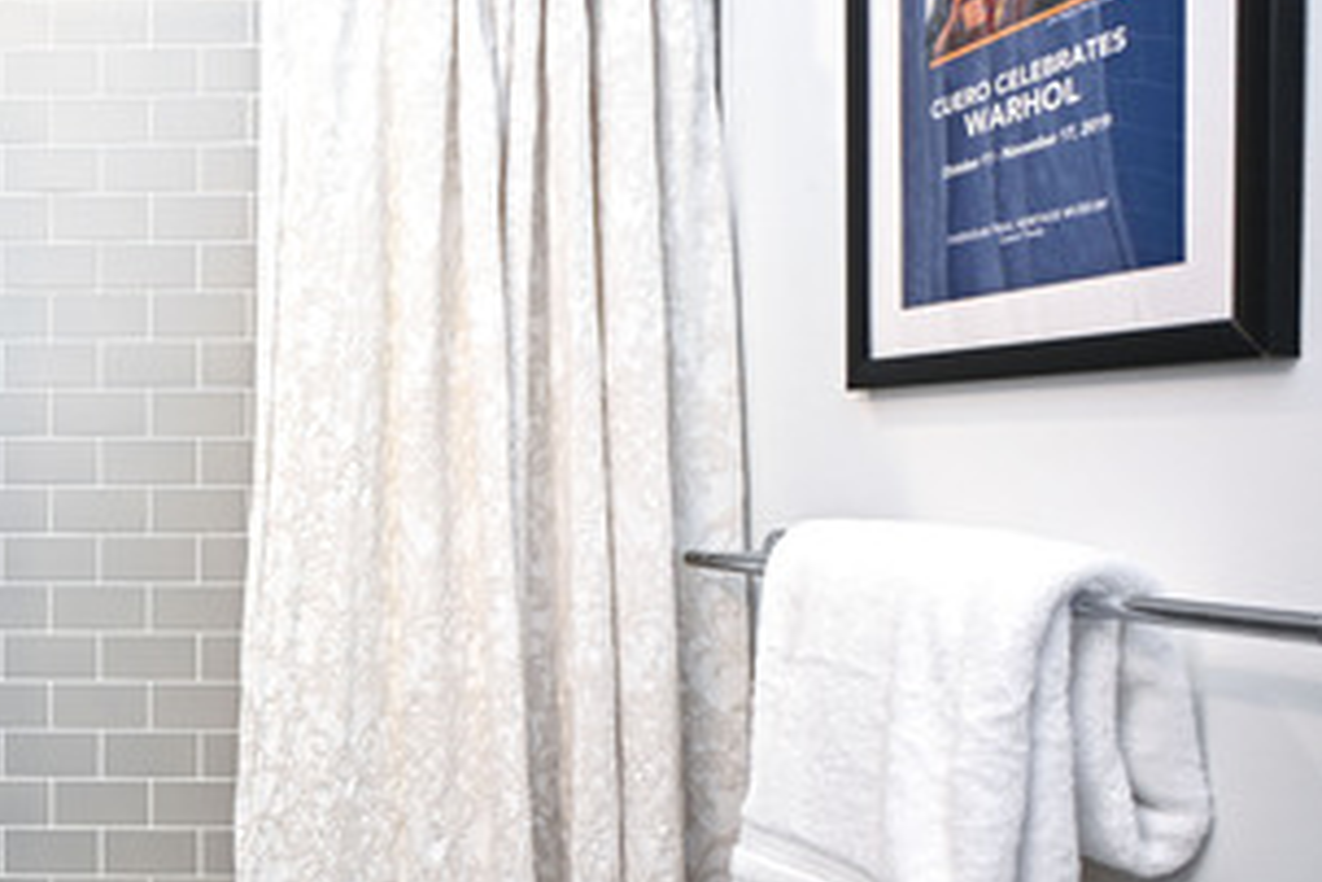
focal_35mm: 38
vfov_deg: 35.0
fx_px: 1395
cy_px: 424
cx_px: -13
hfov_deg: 43.2
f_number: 3.5
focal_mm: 12
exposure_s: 1/20
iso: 110
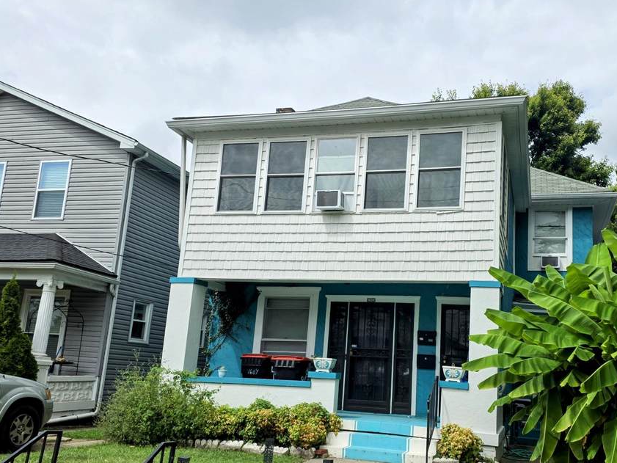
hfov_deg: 52.4
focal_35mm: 35
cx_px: 362
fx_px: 624
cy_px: 252
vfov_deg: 40.7
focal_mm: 6.3
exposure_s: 1/6355
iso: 80
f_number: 1.7
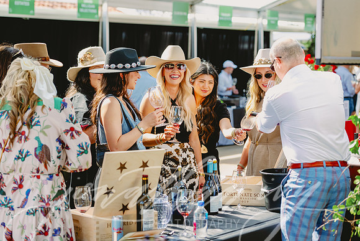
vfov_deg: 15.2
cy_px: 120
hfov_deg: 22.6
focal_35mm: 90
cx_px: 180
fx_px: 900
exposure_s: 1/800
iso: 640
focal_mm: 90
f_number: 4.5
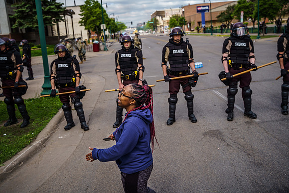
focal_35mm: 37
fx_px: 297
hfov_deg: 51.8
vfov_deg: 35.9
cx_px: 136
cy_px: 91
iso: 200
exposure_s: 1/1250
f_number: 4
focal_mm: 35
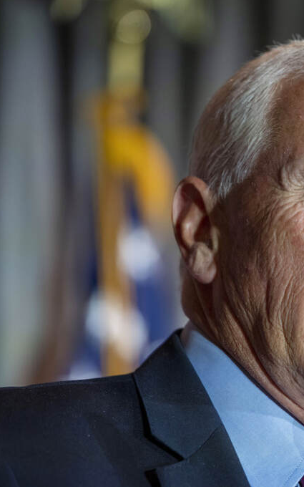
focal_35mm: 307
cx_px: 335
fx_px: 4070
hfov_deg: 4.3
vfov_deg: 6.8
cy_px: 243
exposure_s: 1/320
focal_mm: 200
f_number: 3.5
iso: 1000
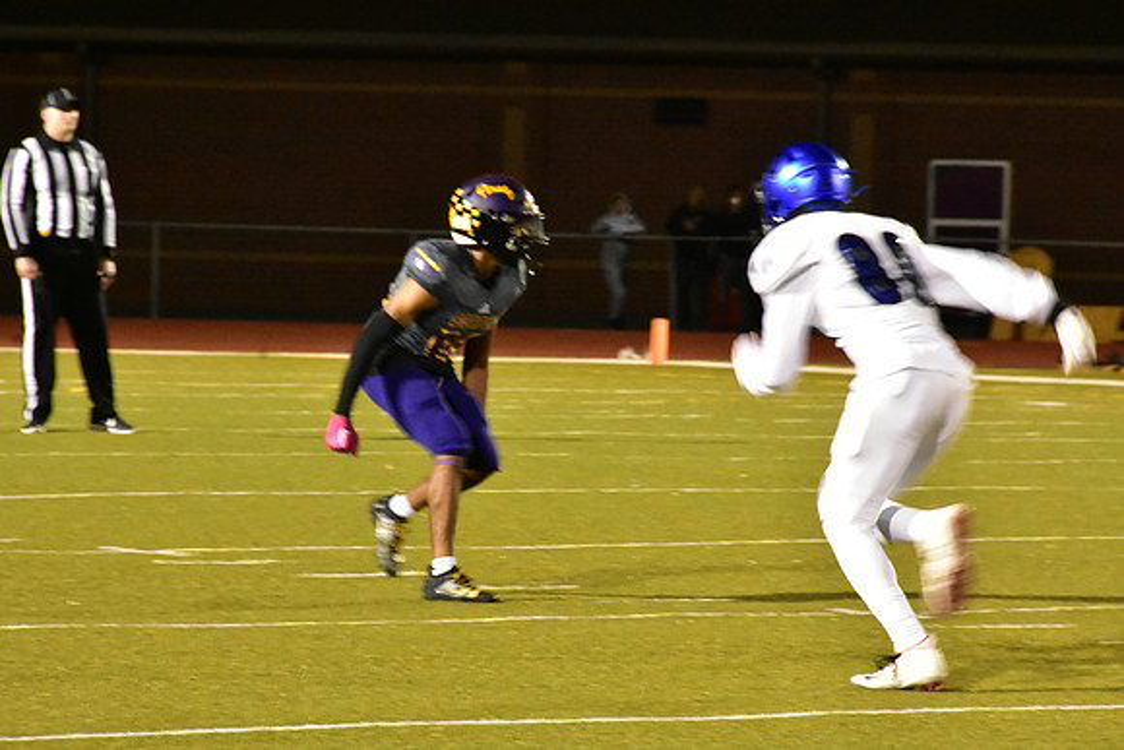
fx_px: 9368
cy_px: 375
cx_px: 562
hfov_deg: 6.9
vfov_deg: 4.6
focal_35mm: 300
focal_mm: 200
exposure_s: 1/60
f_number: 11
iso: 10000
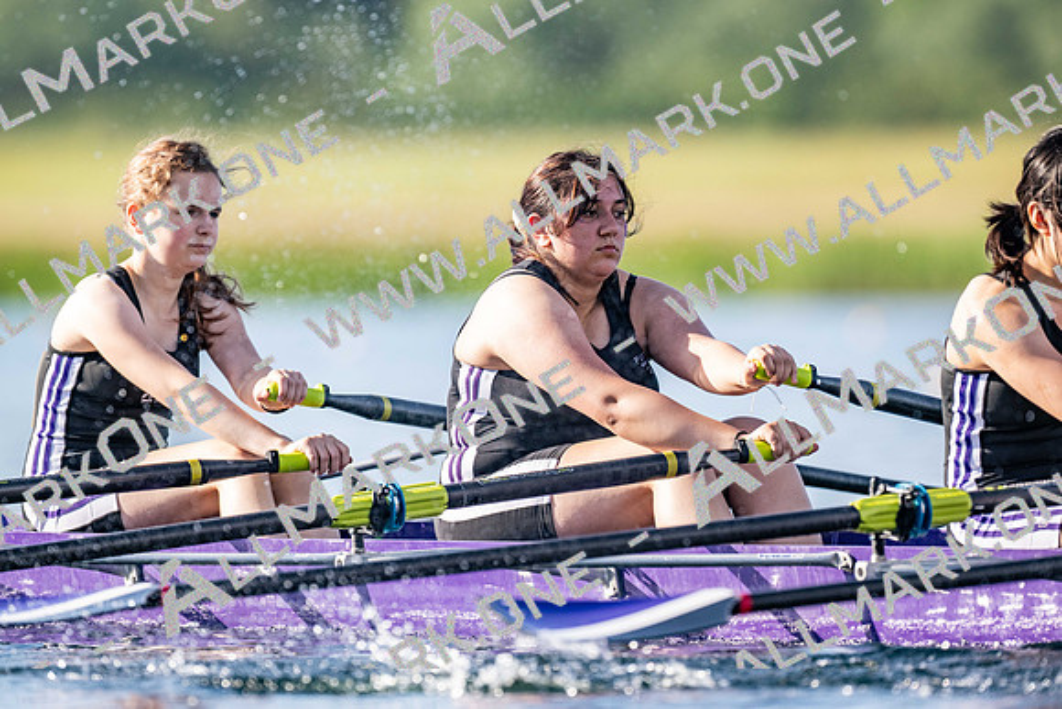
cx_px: 531
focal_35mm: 600
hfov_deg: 3.4
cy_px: 354
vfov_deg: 2.3
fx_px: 17703
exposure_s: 1/2500
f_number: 5.6
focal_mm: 600
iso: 800
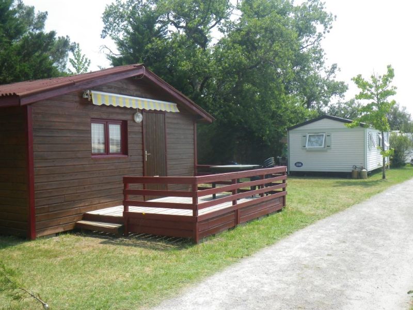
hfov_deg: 54.0
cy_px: 155
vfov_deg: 41.8
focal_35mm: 34
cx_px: 206
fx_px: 406
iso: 80
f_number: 4.6
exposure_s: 1/320
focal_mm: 6.1
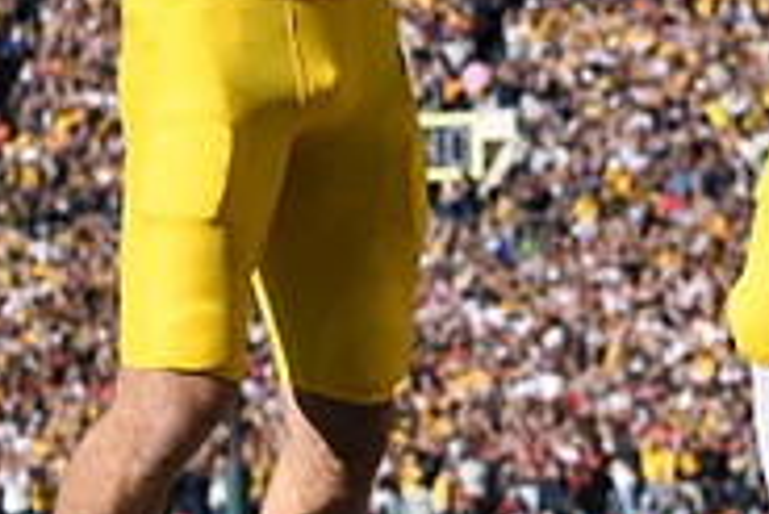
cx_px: 1045
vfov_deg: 4.5
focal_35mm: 303
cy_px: -186
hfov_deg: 6.7
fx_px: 6477
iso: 320
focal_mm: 80
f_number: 4.5
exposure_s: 1/2500
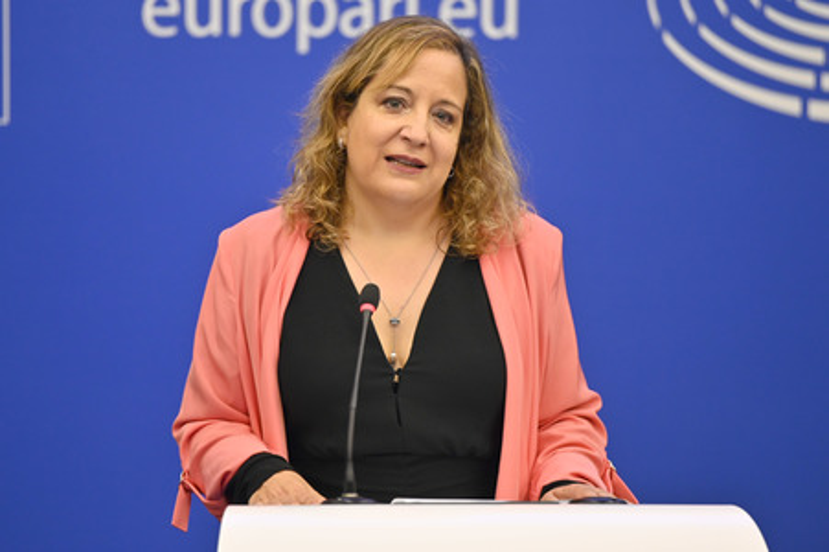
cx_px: 414
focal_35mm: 200
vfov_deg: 6.9
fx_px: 4602
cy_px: 276
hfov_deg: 10.3
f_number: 2.8
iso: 1600
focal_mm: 200
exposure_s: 1/320
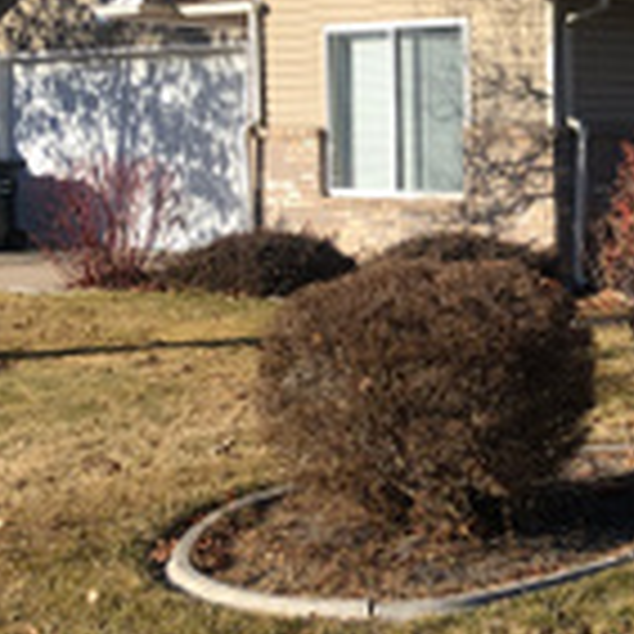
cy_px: 225
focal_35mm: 84
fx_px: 1741
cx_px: 697
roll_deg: -0.4
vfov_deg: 20.6
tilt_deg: -2.1
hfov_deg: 19.8
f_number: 1.8
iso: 20
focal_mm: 3.99
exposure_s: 1/1350
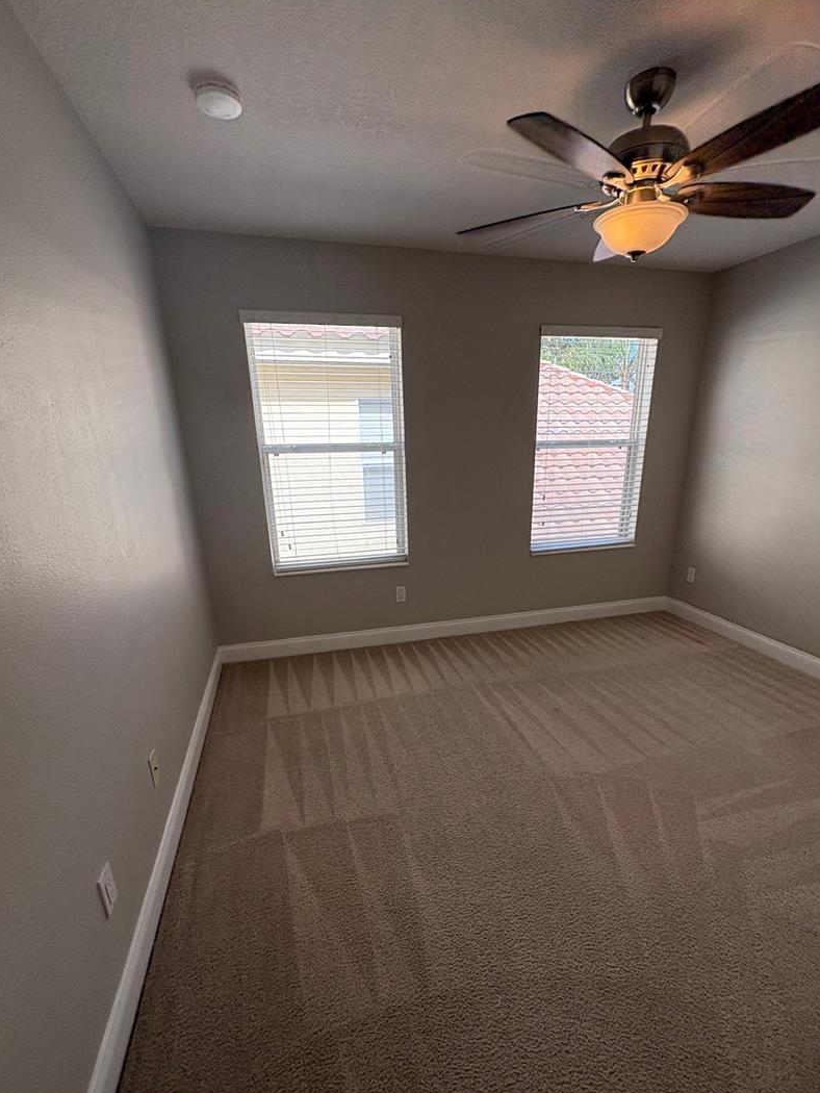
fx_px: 505
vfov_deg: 94.0
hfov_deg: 78.1
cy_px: 614
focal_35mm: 16
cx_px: 432
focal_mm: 2.22
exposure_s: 1/349
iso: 64
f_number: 2.2
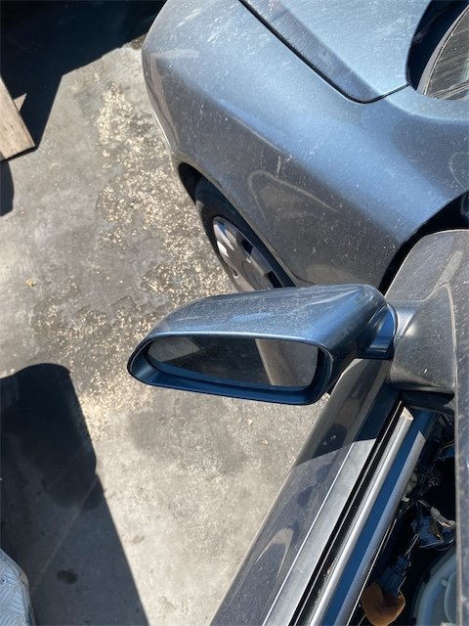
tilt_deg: -57.7
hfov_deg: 53.1
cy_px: 313
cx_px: 234
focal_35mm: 26
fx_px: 470
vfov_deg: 67.3
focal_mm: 4.25
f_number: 1.8
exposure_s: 1/905
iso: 32
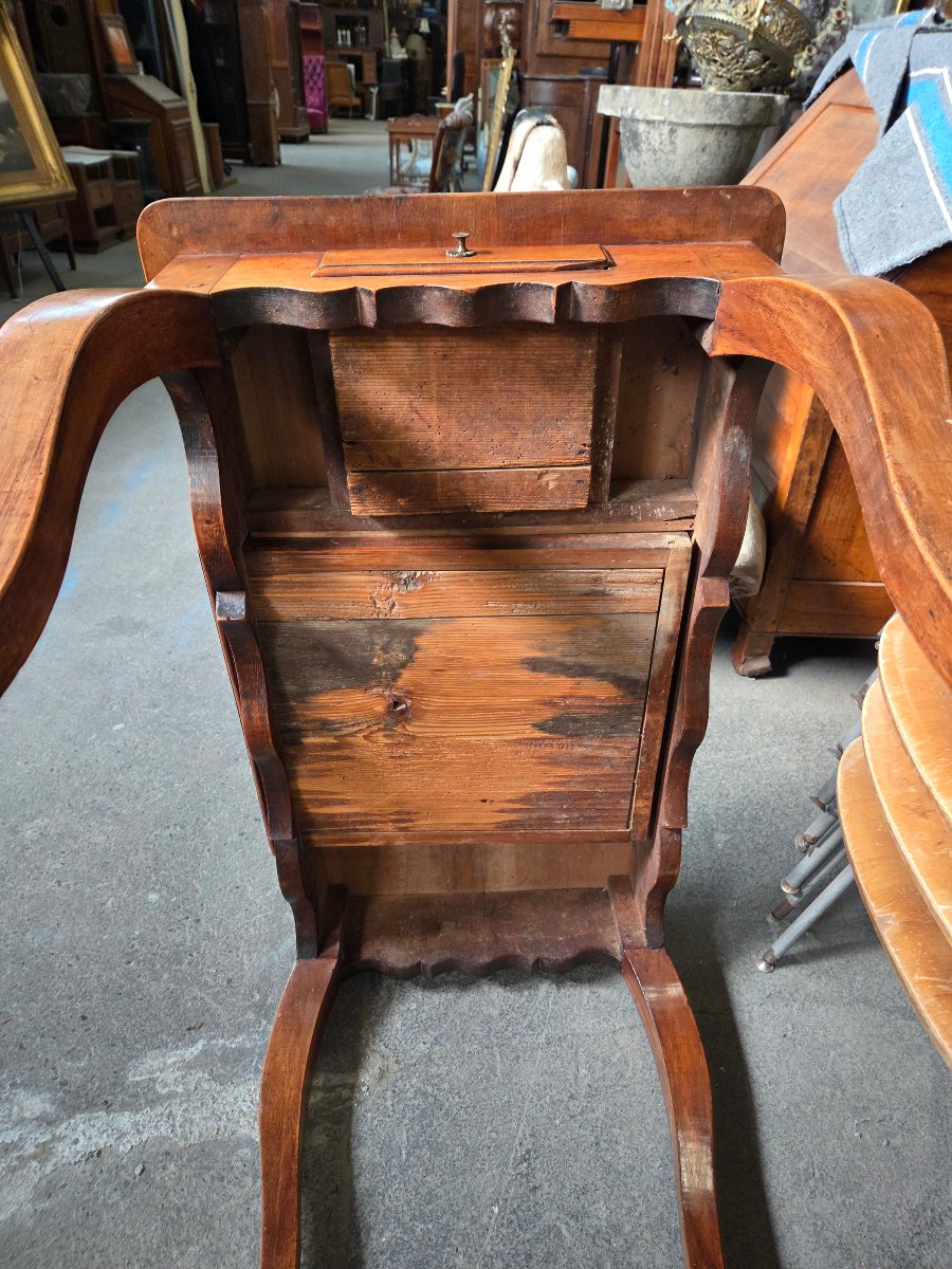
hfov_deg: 58.9
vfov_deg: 73.9
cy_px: 634
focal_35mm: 23
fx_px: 843
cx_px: 476
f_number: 1.8
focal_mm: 5.4
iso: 200
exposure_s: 1/100
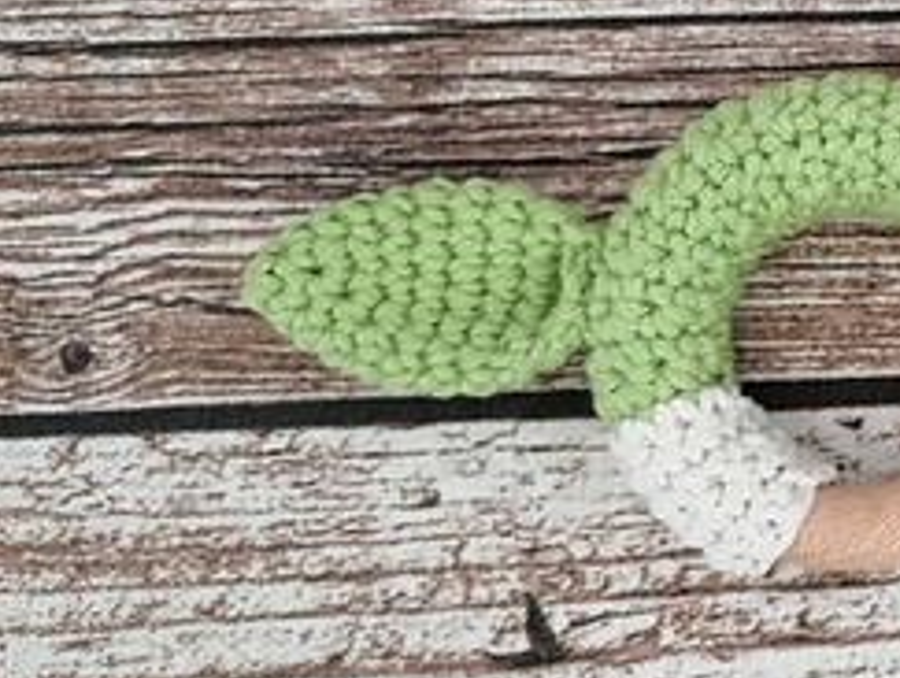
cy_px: 248
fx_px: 1849
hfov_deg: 24.0
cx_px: 1178
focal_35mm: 71
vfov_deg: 20.7
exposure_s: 1/20
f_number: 1.8
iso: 640
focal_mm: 4.75
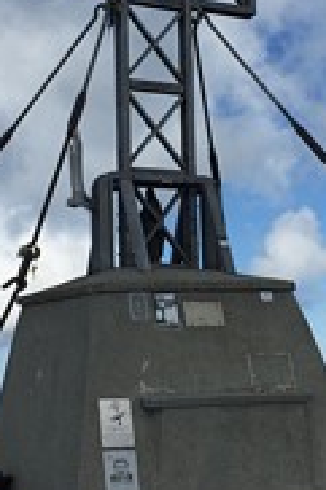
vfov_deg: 24.5
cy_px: 207
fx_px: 1129
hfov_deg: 16.4
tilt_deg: +10.0
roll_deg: +2.0
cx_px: 187
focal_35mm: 83
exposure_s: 1/3968
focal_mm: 4.15
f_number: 2.2
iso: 32
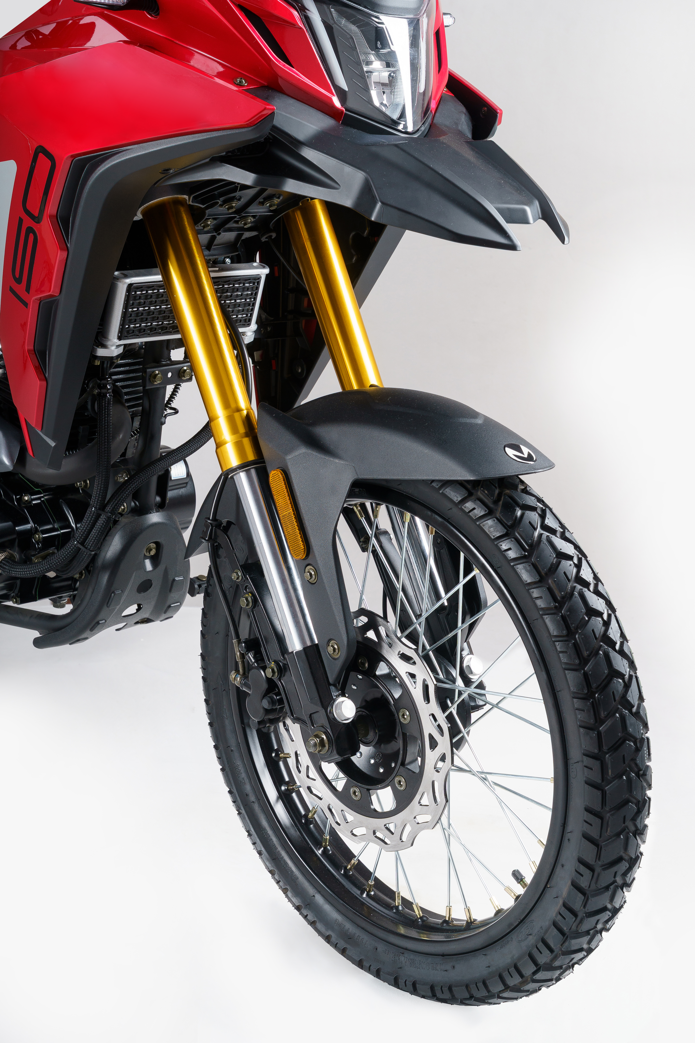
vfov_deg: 35.6
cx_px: 348
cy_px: 522
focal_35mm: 56
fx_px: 1622
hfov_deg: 24.2
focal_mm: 56
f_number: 11
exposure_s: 1/160
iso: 200
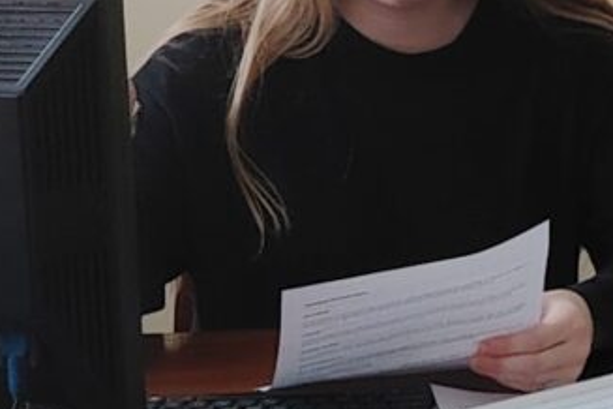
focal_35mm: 183
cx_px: 1307
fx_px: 3116
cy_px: -632
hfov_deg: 10.2
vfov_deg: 7.0
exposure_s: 1/60
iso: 334
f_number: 1.75
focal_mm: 5.25
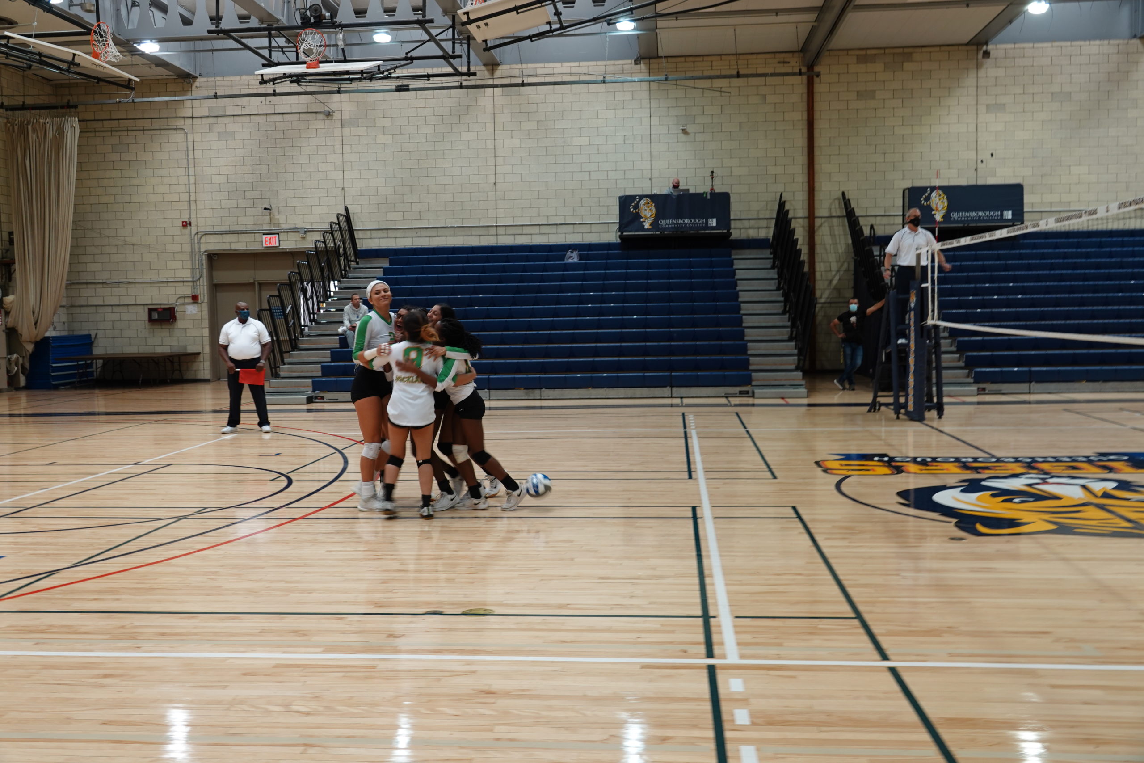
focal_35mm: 33
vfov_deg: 40.0
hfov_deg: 57.2
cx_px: 572
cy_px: 382
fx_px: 1049
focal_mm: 12.04
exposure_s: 1/40
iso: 125
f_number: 2.8
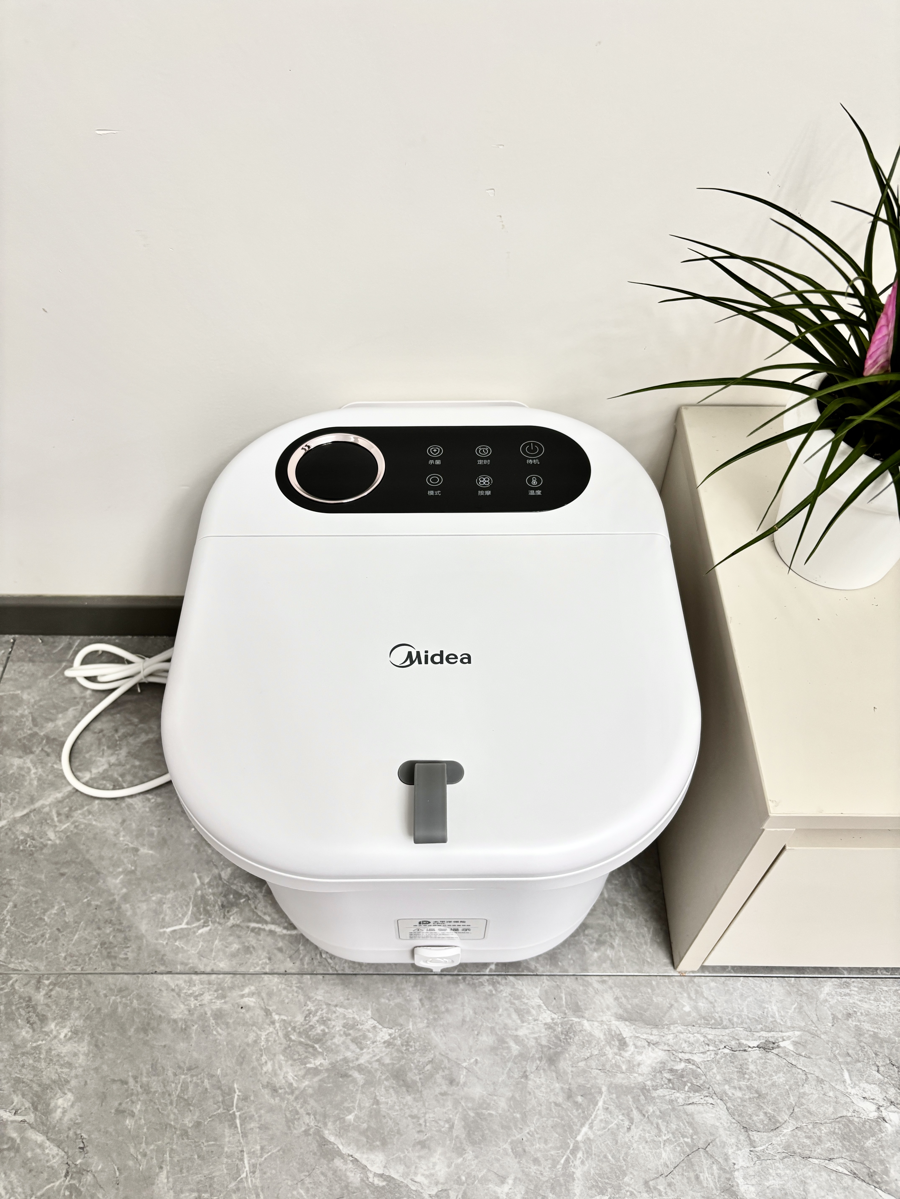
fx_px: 901
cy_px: 600
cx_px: 450
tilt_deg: -52.5
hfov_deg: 53.1
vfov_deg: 67.3
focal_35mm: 26
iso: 125
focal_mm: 5.96
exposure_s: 1/64
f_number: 1.6
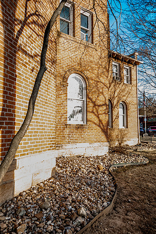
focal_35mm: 27
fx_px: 176
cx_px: 78
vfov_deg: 67.4
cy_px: 117
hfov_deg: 47.8
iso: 320
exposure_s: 1/160
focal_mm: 18
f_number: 13
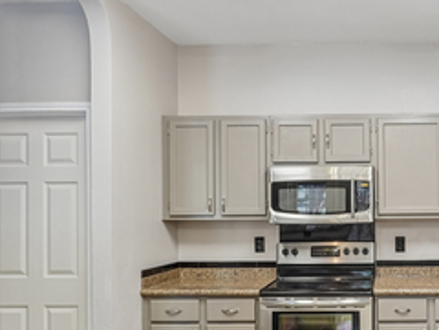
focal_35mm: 42
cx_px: 380
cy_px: 212
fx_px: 536
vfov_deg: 33.9
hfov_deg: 41.6
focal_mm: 16.5
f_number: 8
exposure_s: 1/30
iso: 400
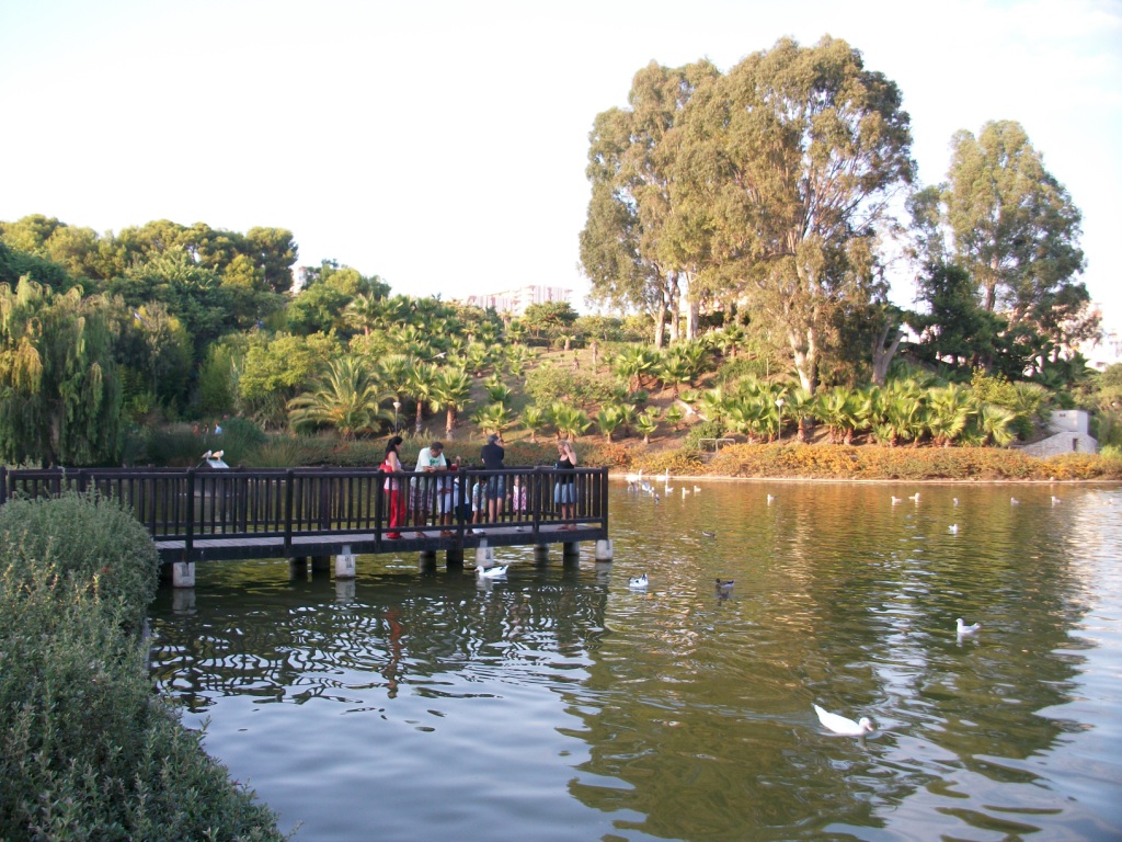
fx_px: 1005
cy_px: 421
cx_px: 561
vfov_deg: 45.4
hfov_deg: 58.4
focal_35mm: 31
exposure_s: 1/153
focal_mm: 5.7
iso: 80
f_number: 2.9
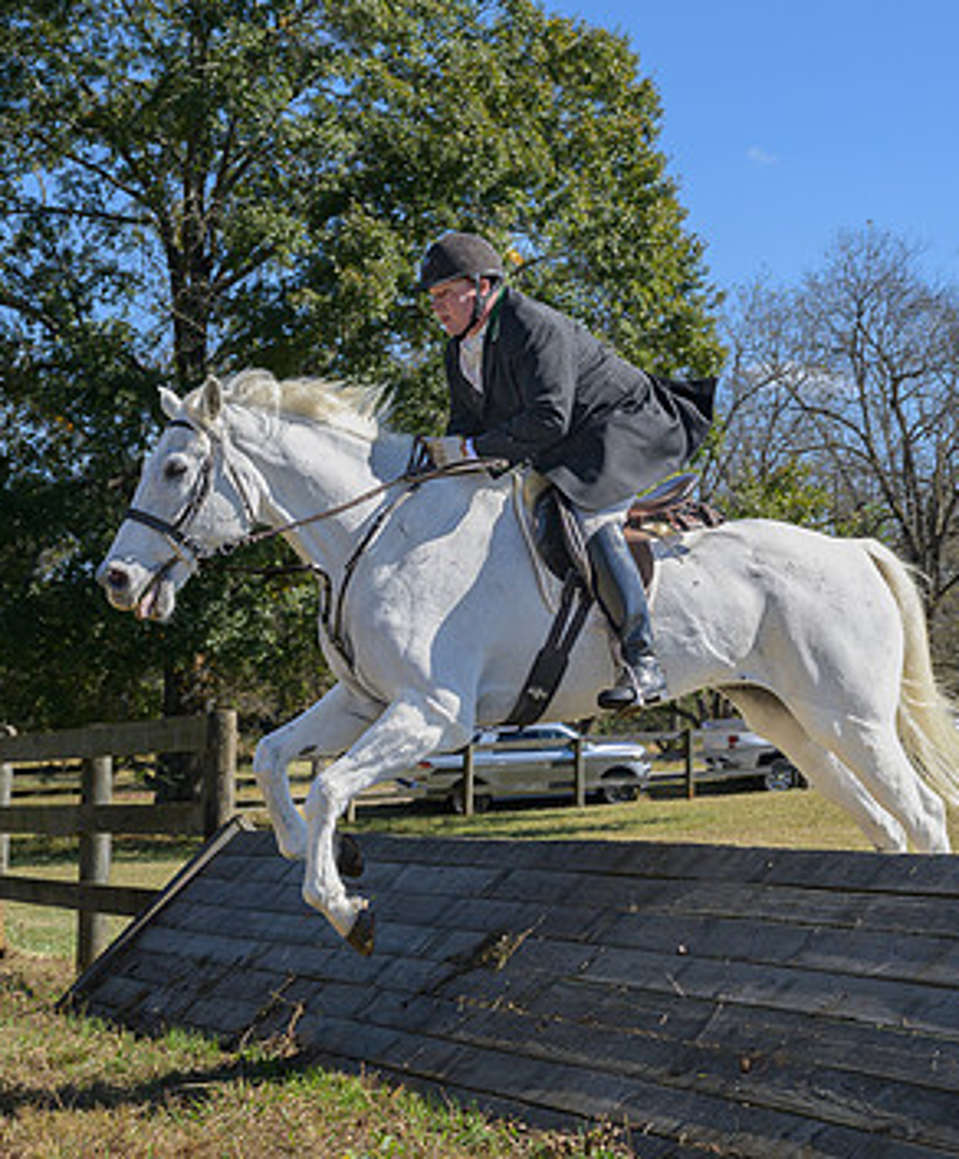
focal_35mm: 78
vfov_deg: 24.1
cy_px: 538
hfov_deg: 20.0
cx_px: 614
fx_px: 2712
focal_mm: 44
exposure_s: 1/800
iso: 200
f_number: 5.6
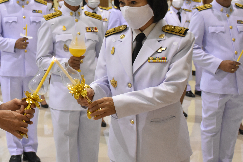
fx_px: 513
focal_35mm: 76
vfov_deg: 17.9
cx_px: 42
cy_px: 60
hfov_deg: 26.1
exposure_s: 1/80
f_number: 4.5
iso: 2000
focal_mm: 30
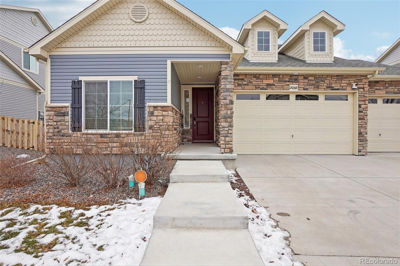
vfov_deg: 67.4
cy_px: 133
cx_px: 200
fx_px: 200
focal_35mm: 18
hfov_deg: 90.0
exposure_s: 1/125
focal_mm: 12
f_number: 8
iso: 100
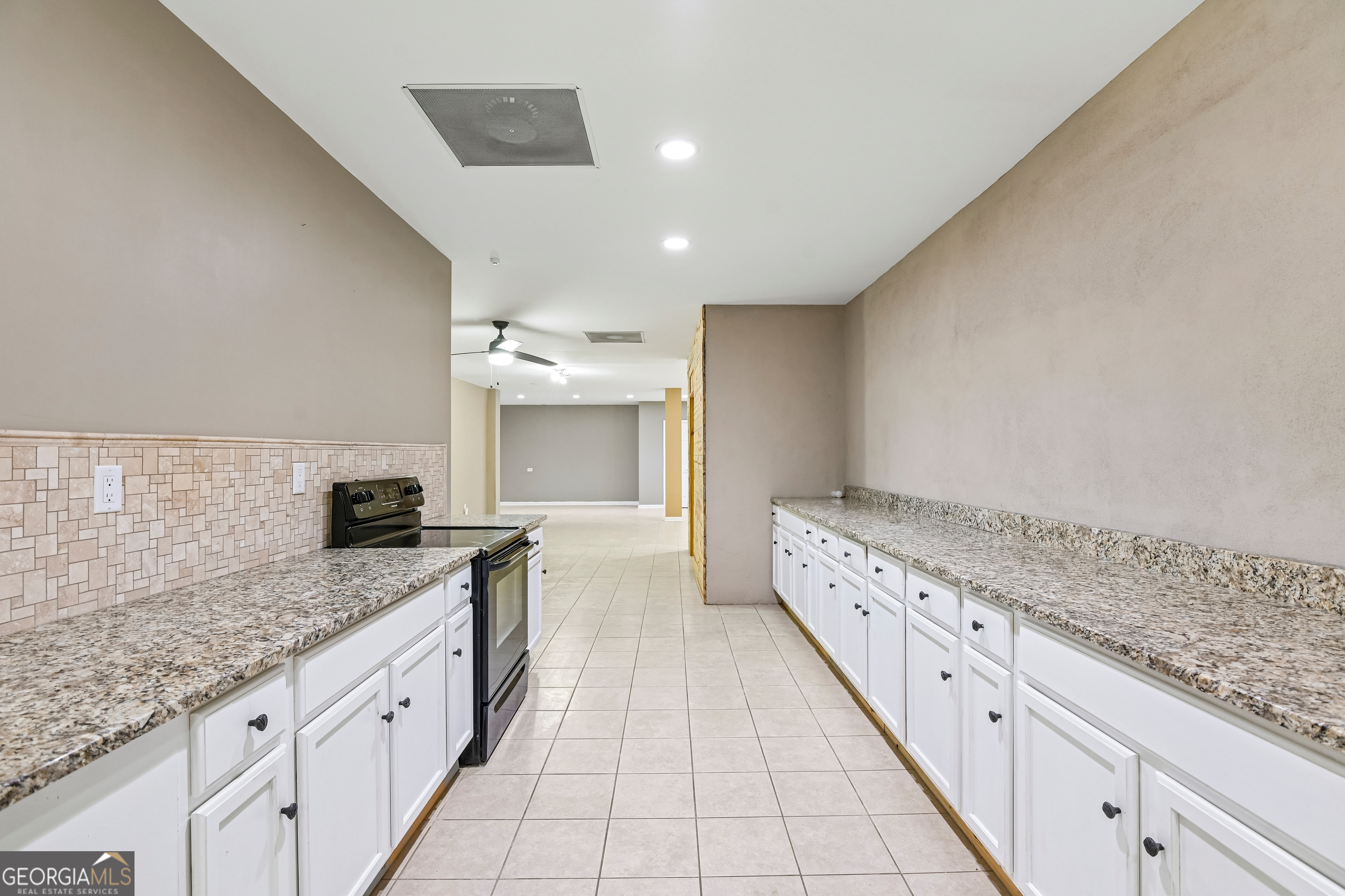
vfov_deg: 73.7
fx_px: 598
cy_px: 448
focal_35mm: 16
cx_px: 672
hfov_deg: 96.7
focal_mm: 16
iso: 400
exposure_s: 1/10
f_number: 8
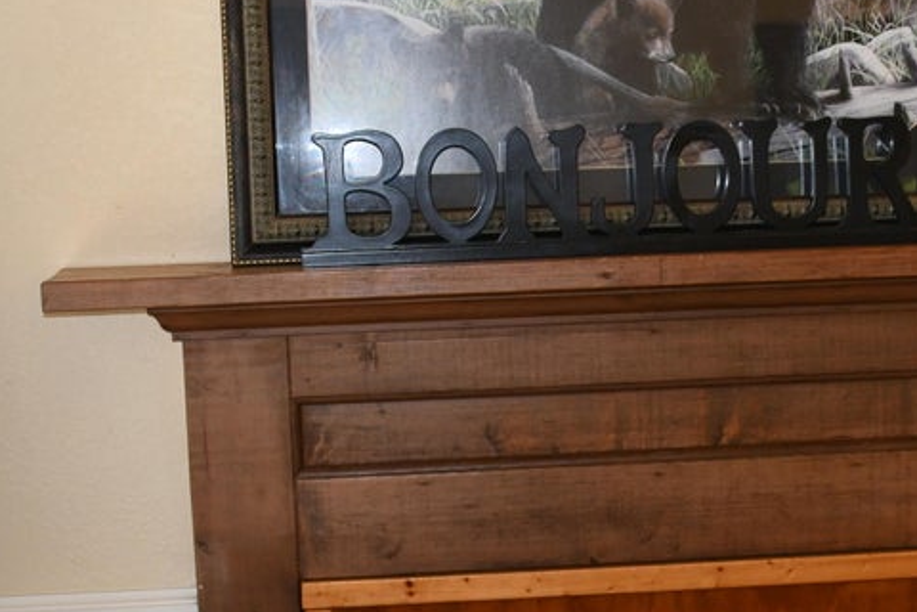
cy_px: 434
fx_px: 2139
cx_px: 667
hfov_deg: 24.0
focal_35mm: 84
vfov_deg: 16.2
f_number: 3.5
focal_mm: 28
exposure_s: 1/60
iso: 1400
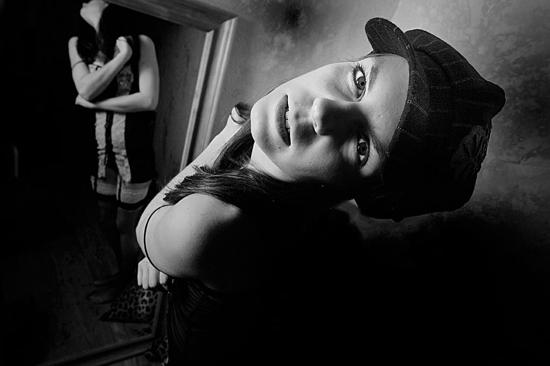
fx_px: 305
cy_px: 183
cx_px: 275
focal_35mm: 20
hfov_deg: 84.0
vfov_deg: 61.8
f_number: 8
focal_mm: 20
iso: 200
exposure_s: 1/250
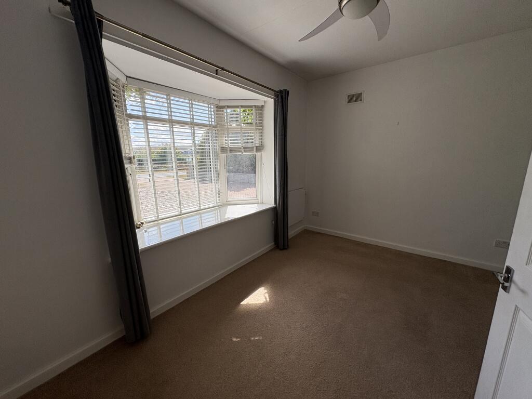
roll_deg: +1.0
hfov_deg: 102.1
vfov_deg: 85.7
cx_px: 266
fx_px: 215
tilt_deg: -11.5
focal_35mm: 14
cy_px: 200
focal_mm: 2.22
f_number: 2.2
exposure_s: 1/631
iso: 50
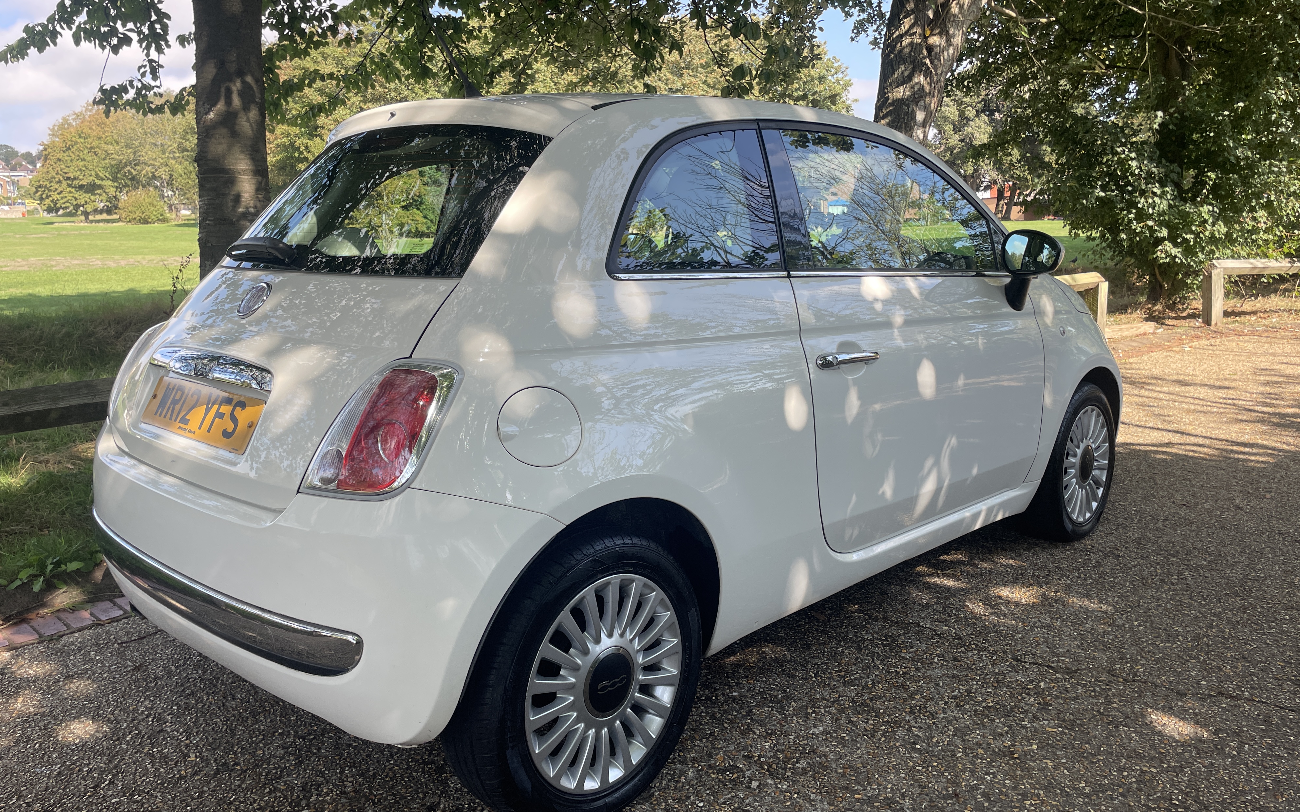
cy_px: 390
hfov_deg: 66.5
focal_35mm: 28
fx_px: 992
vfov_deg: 44.5
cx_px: 652
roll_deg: +3.5
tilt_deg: -7.0
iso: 32
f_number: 1.6
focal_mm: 4.2
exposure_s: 1/569
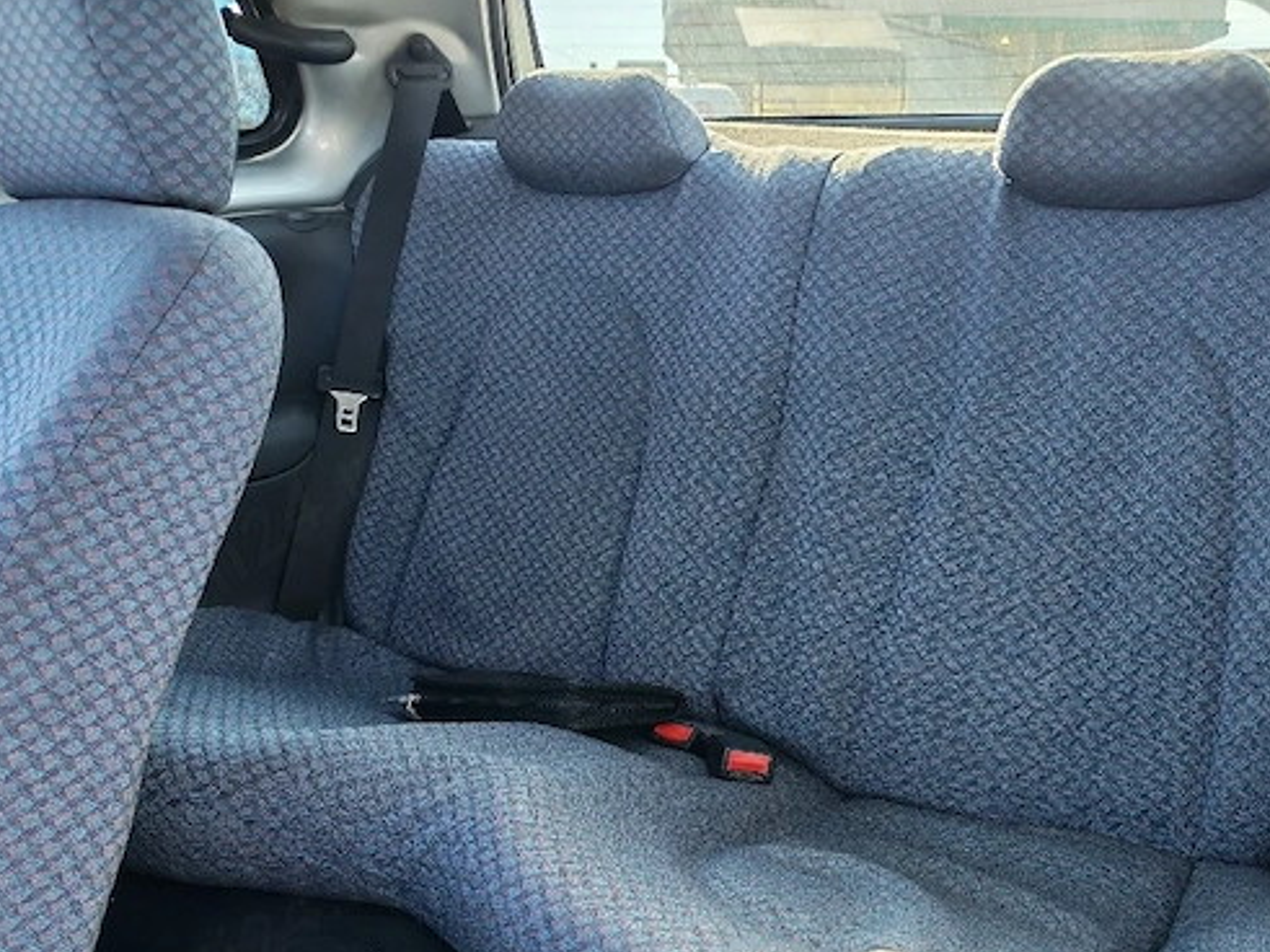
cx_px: 748
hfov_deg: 55.0
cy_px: 567
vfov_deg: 42.7
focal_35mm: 33
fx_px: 1210
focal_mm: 6.12
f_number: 1.9
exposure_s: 1/100
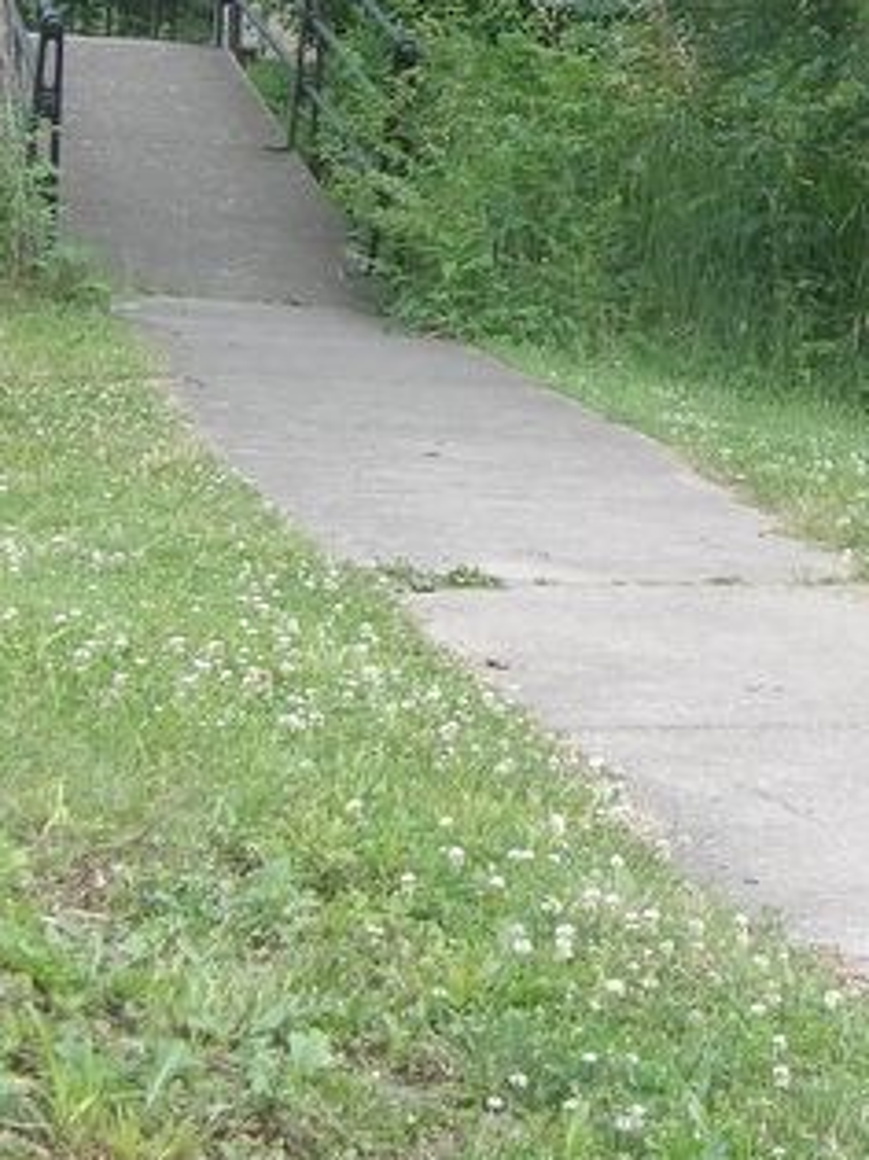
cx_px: 876
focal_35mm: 99
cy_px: 125
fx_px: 3316
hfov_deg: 14.7
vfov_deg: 19.5
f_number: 3.7
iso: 100
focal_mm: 7
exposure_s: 1/80
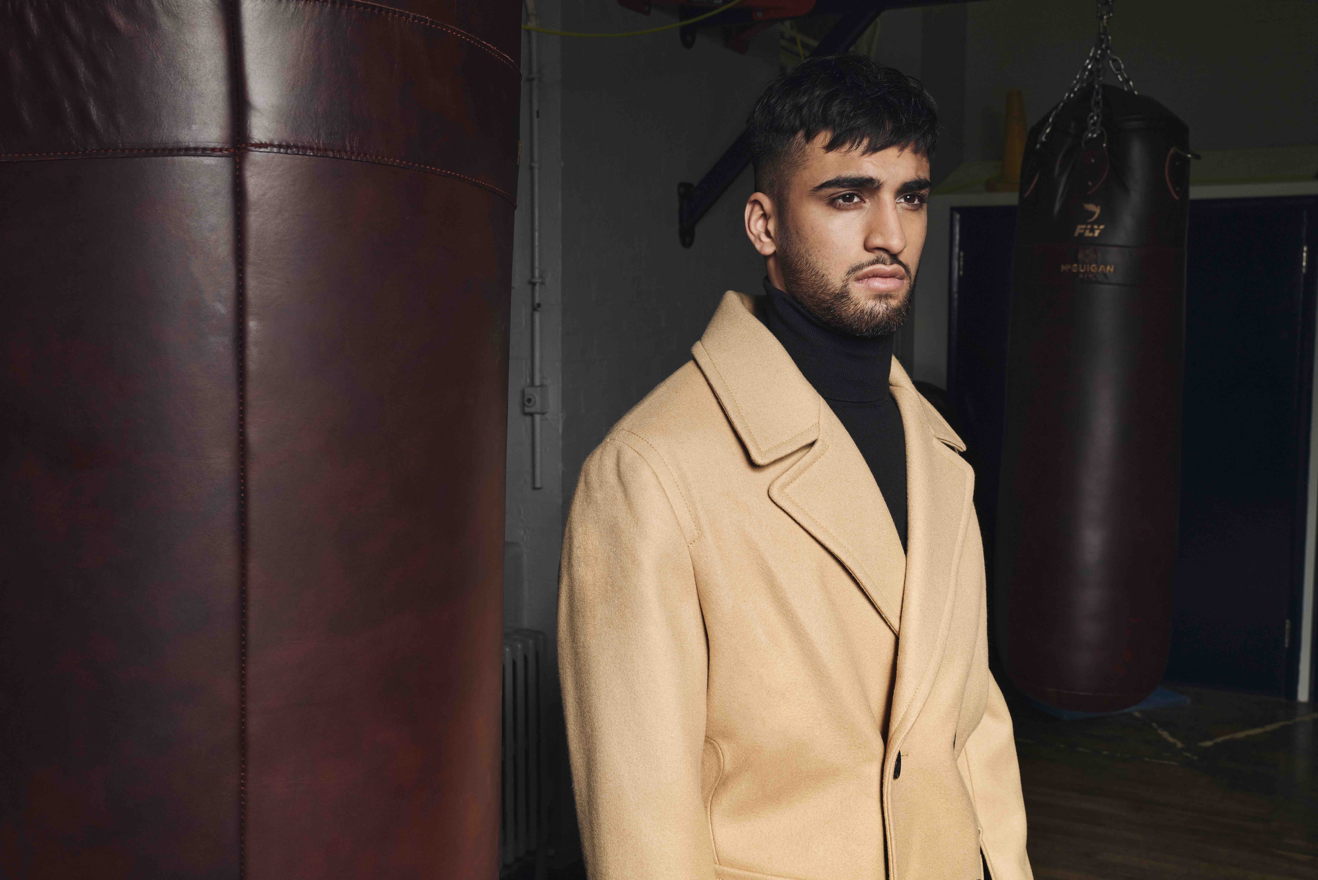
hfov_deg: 50.7
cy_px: 440
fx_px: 1392
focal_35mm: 38
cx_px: 659
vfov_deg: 35.1
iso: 200
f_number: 10
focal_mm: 38
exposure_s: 1/200
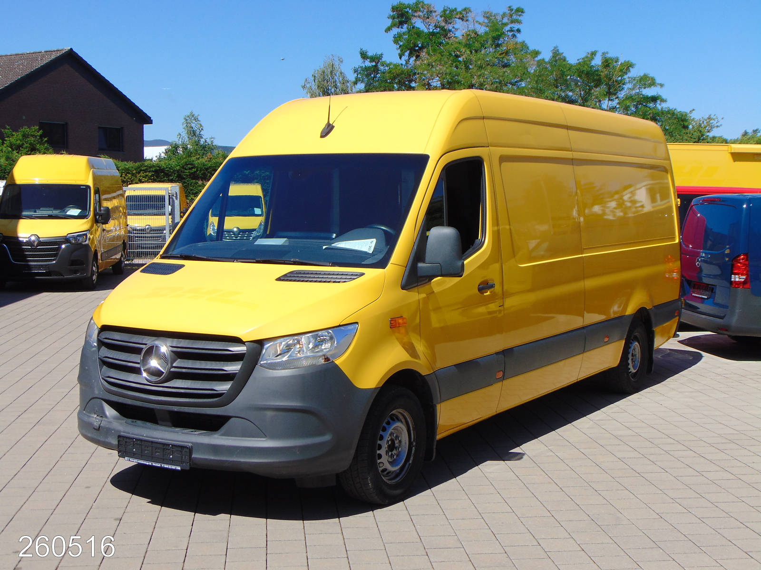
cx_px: 380
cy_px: 285
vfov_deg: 29.1
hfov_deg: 38.2
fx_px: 1099
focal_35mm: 50
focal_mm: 9
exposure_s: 1/250
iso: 80
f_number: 9
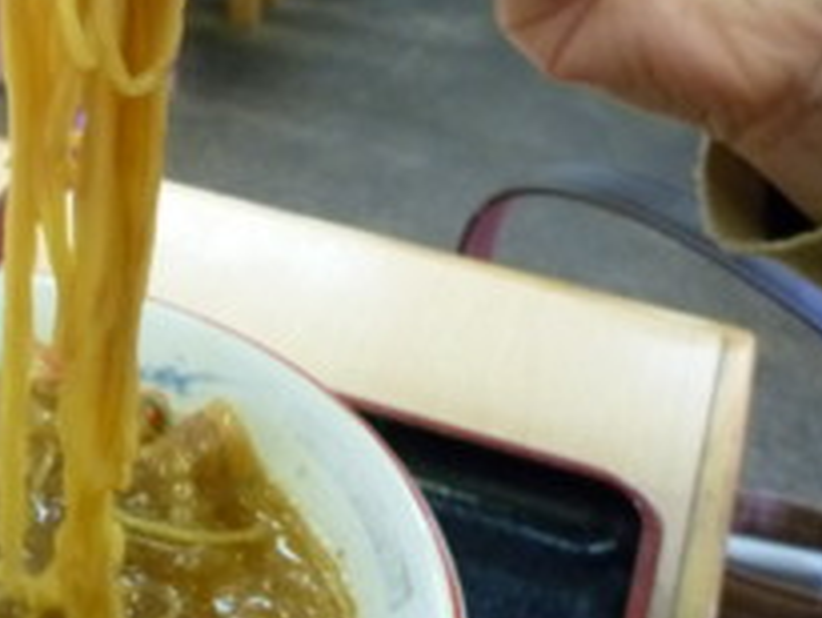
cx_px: 80
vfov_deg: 25.8
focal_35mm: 55
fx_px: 1307
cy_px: 76
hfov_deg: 33.1
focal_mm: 4.5
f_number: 2.8
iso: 400
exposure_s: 1/25
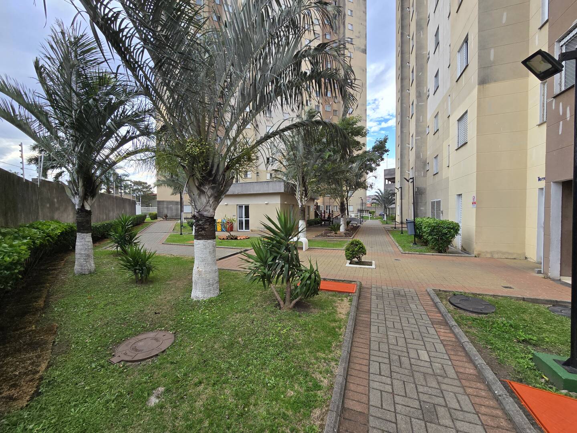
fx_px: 217
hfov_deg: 106.2
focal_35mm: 13
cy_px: 216
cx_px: 288
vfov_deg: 89.9
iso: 50
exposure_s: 1/622
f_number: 2.2
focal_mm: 2.2
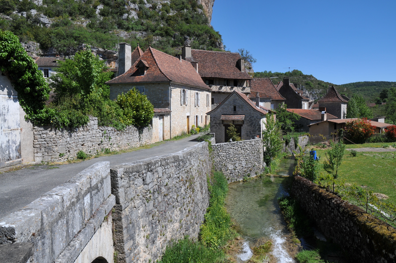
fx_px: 297
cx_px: 198
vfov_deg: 47.8
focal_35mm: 27
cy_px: 132
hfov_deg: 67.4
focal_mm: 18
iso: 200
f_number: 10
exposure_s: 1/400
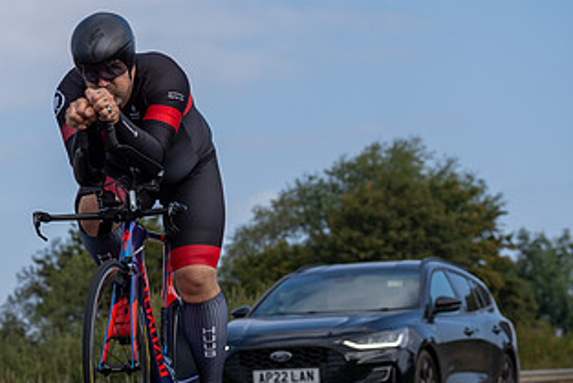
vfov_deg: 10.0
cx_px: 55
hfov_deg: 14.8
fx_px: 2181
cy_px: 224
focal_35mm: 137
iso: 160
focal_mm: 74
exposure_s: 1/800
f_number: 5
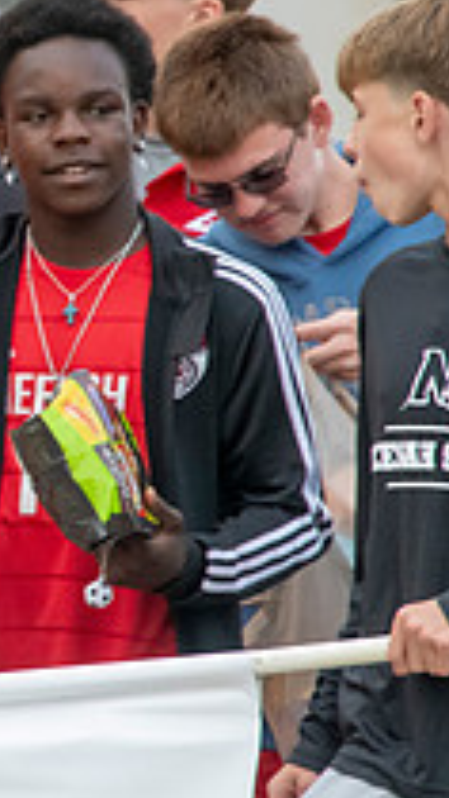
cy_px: 332
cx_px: -510
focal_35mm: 867
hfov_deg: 1.4
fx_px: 18365
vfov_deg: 2.5
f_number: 11
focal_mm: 300
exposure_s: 1/320
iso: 3200
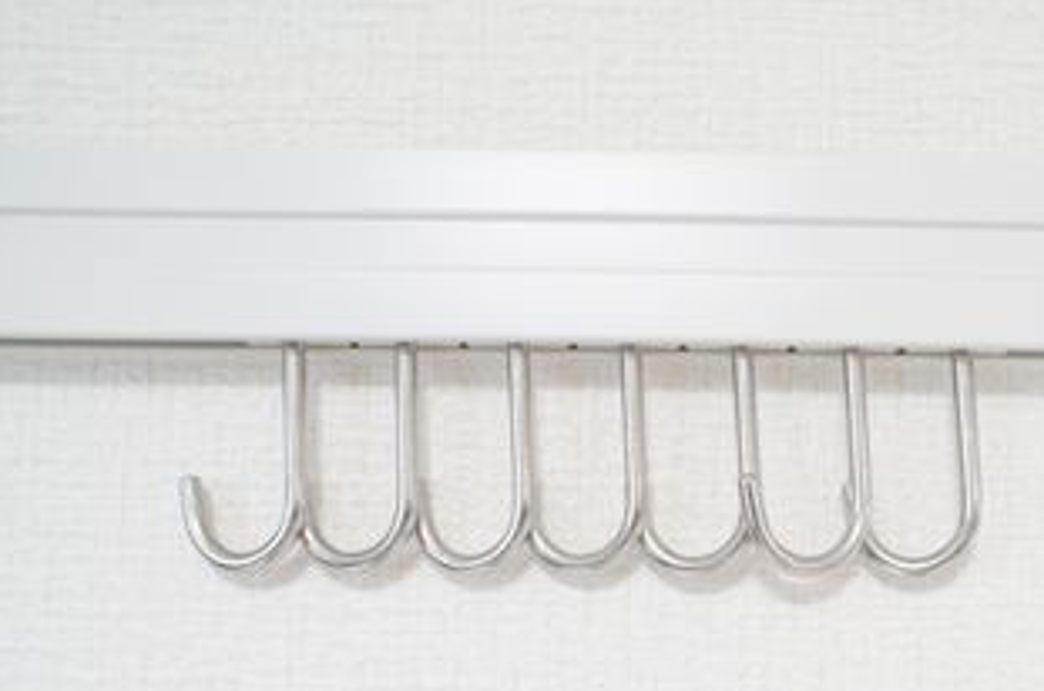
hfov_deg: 51.1
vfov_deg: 35.0
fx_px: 1071
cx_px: 685
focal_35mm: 37
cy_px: 523
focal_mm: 16
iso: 800
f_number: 4
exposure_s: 1/60
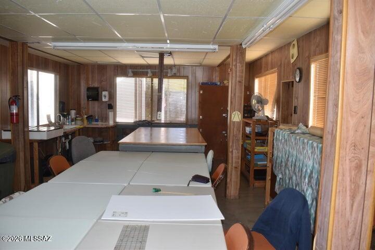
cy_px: 125
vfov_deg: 43.6
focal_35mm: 30
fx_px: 312
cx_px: 188
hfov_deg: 61.9
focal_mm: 20
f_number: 5.6
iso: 220
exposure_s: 1/125
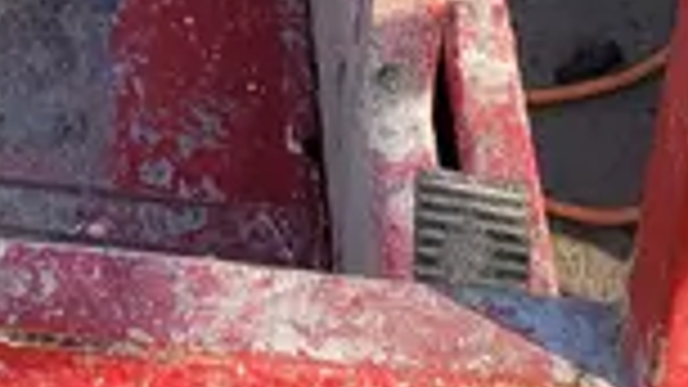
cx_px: -252
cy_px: -1060
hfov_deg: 15.0
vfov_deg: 7.1
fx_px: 2481
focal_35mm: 136
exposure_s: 1/1108
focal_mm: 5.4
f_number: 1.8
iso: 40
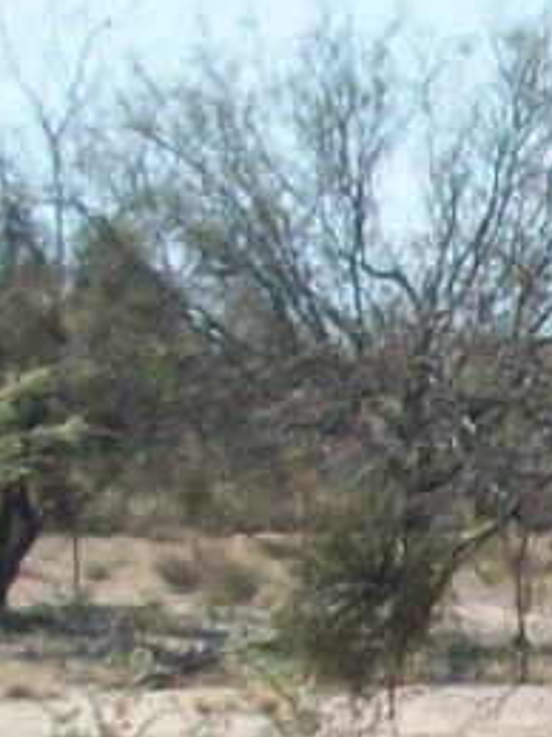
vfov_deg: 7.4
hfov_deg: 5.1
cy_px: 515
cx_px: 1909
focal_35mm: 269
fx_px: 5724
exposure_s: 1/321
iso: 64
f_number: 5.5
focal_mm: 5.7
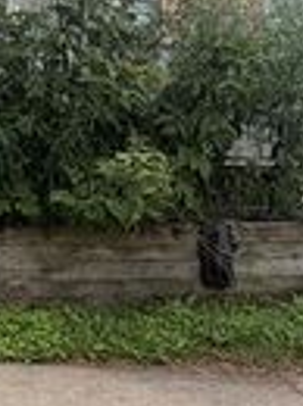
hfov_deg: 16.0
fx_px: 843
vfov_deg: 26.1
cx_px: -297
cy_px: 33
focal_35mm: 72
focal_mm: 2.22
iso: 40
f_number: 2.2
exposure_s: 1/545
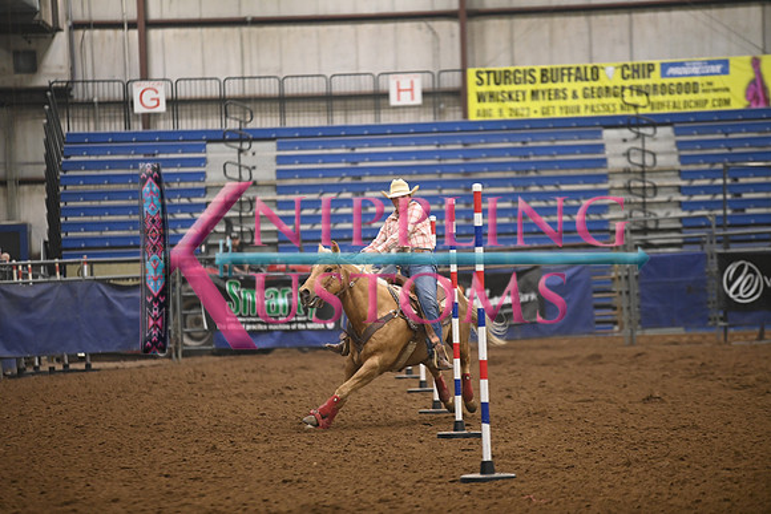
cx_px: 386
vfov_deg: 6.9
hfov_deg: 10.3
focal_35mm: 200
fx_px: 4284
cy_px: 257
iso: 3200
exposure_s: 1/400
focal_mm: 200
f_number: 2.8
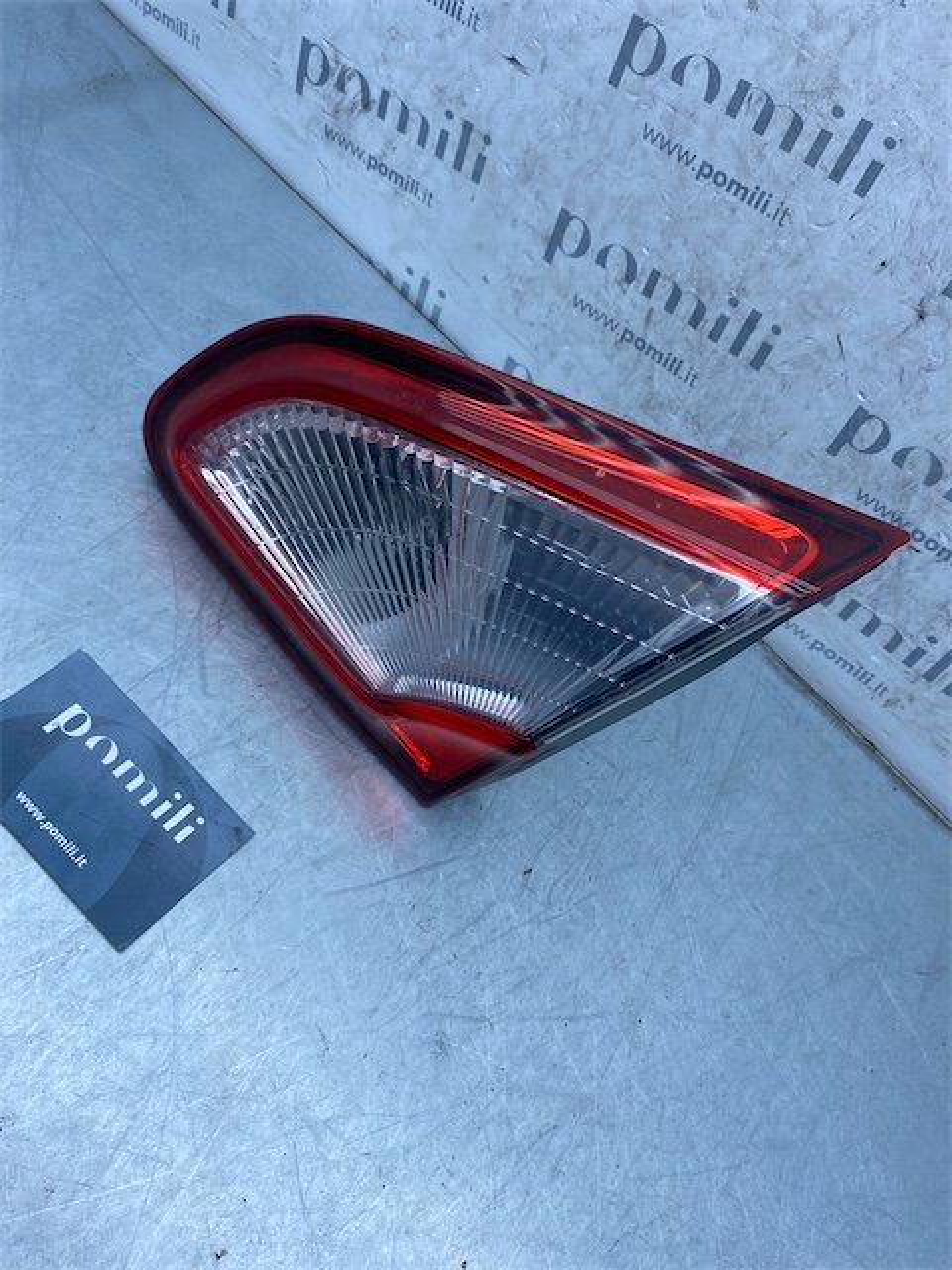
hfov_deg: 53.1
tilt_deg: -53.6
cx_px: 476
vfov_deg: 67.3
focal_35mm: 26
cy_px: 635
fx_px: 953
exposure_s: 1/877
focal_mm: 4.25
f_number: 1.8
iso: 32
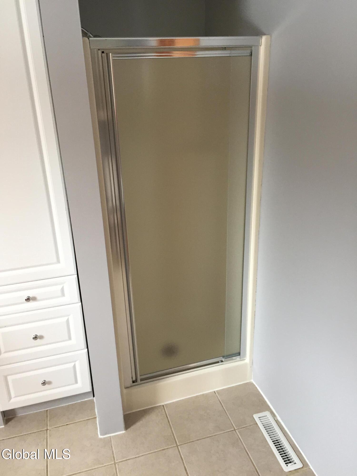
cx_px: 178
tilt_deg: -22.9
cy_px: 238
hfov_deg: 48.2
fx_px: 399
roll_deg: +1.9
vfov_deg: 61.7
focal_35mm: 29
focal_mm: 4.15
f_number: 2.2
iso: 80
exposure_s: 1/30
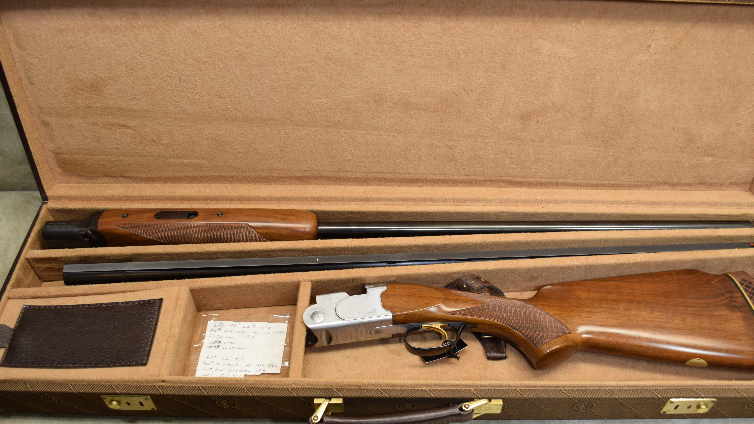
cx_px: 396
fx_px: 620
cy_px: 253
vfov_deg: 37.6
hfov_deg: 62.6
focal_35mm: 31
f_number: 5.6
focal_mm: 18
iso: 800
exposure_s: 1/160
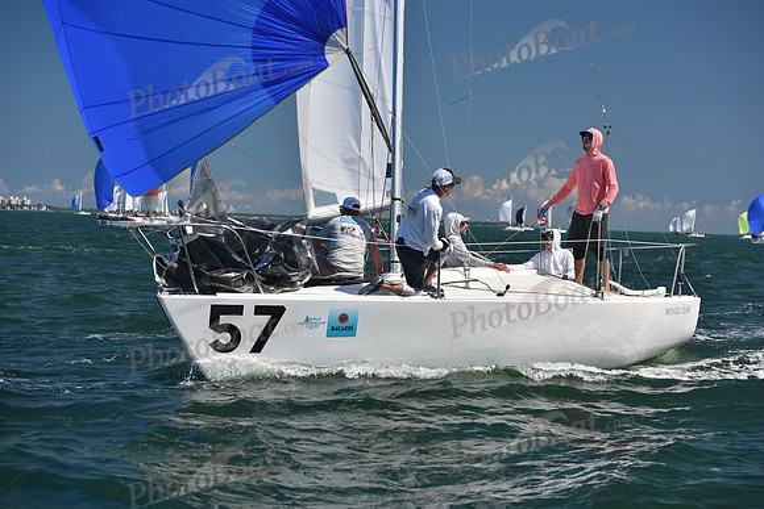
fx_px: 2165
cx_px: 382
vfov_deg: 13.4
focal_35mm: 102
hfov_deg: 20.0
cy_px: 254
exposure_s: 1/1250
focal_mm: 102
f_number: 5
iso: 250
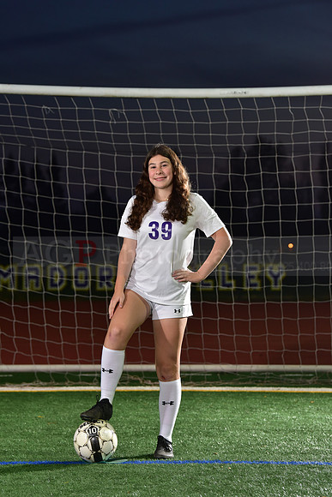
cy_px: 248
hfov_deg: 12.5
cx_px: 166
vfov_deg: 18.6
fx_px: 1521
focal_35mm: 110
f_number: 5
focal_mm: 110
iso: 1250
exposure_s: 1/160
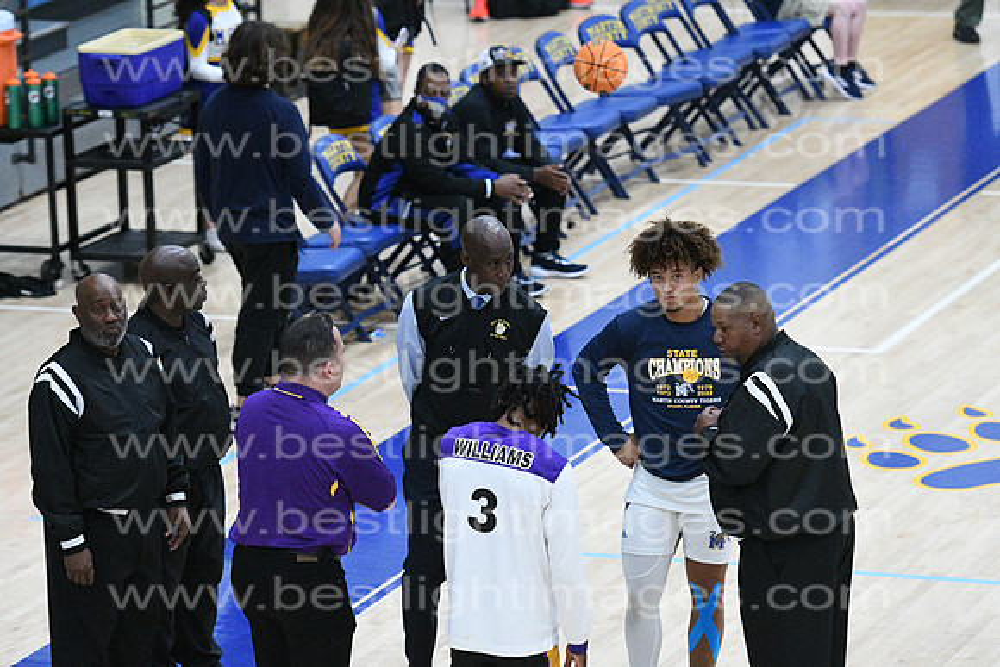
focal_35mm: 202
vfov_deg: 6.8
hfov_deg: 10.2
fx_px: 5626
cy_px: 334
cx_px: 500
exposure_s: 1/800
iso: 10000
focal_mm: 135
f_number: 3.5
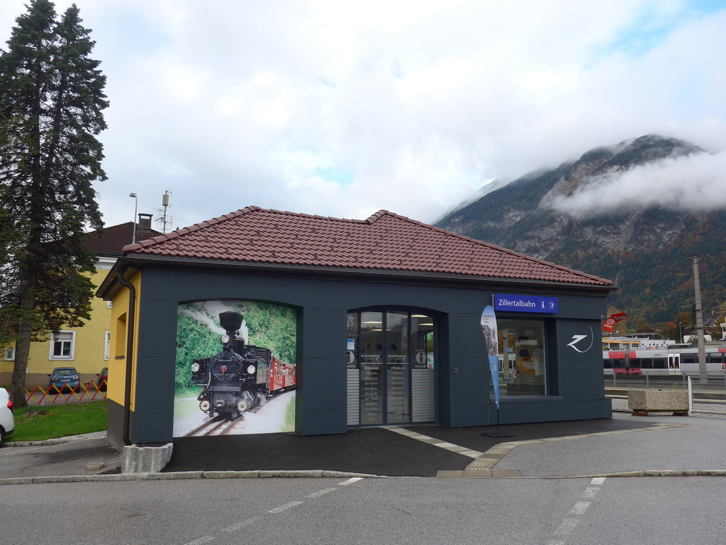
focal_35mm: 29
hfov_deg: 61.7
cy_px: 272
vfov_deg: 48.2
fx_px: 608
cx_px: 363
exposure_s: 1/400
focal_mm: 6
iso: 80
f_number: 2.8
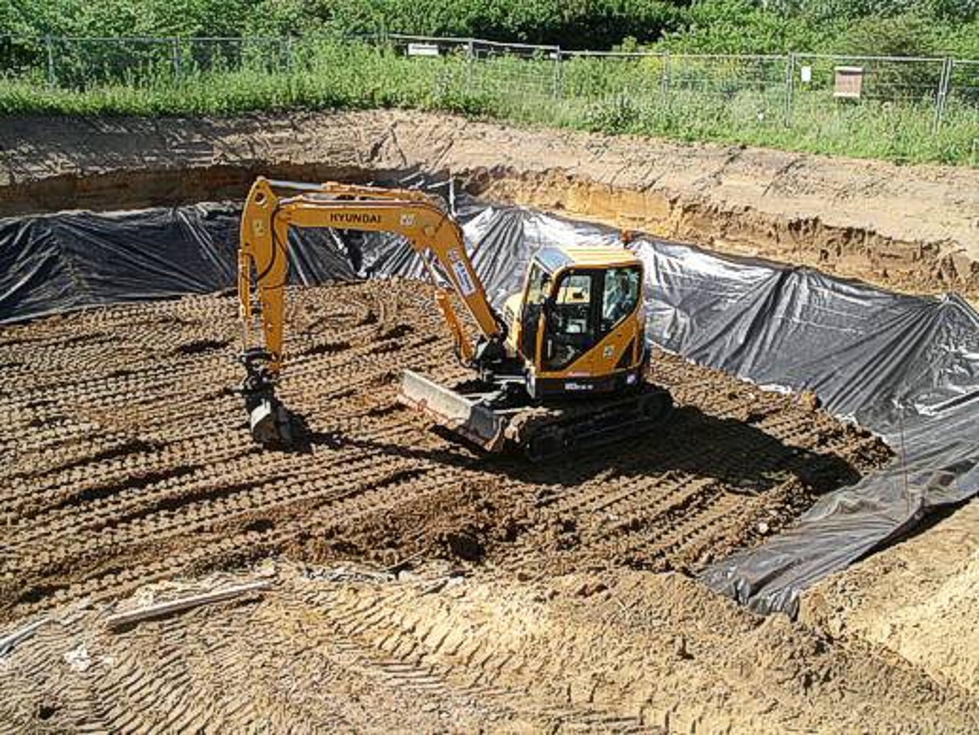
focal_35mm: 37
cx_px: 490
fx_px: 1047
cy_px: 368
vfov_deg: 38.7
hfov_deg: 50.1
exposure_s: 1/125
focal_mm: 7.8
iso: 64
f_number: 7
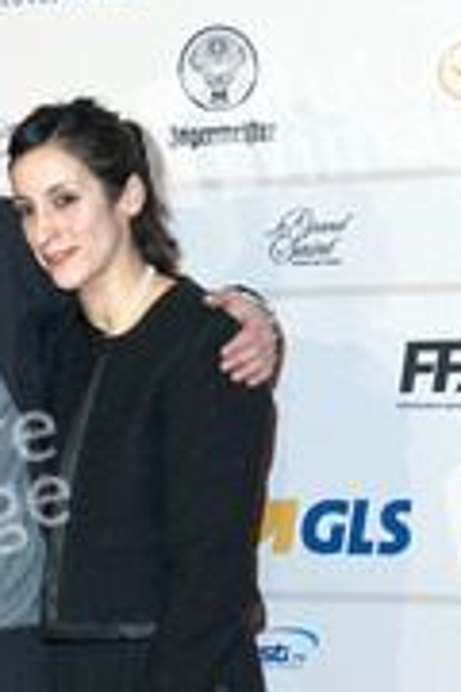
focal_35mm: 122
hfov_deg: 11.1
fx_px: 2343
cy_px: 696
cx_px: -13
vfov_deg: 16.4
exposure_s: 1/250
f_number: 5.6
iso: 800
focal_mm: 55
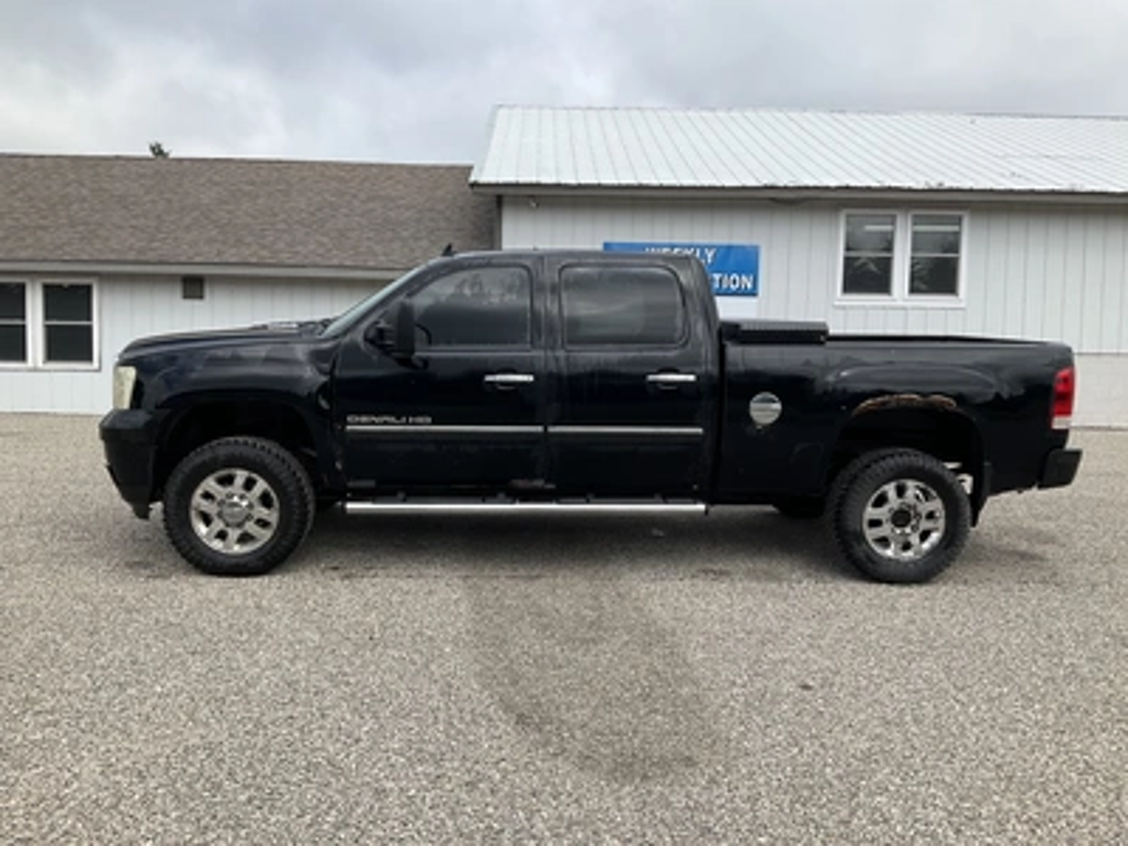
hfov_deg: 61.7
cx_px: 564
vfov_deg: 48.2
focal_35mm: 29
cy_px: 423
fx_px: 945
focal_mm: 3
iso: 25
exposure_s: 1/1534
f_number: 1.8
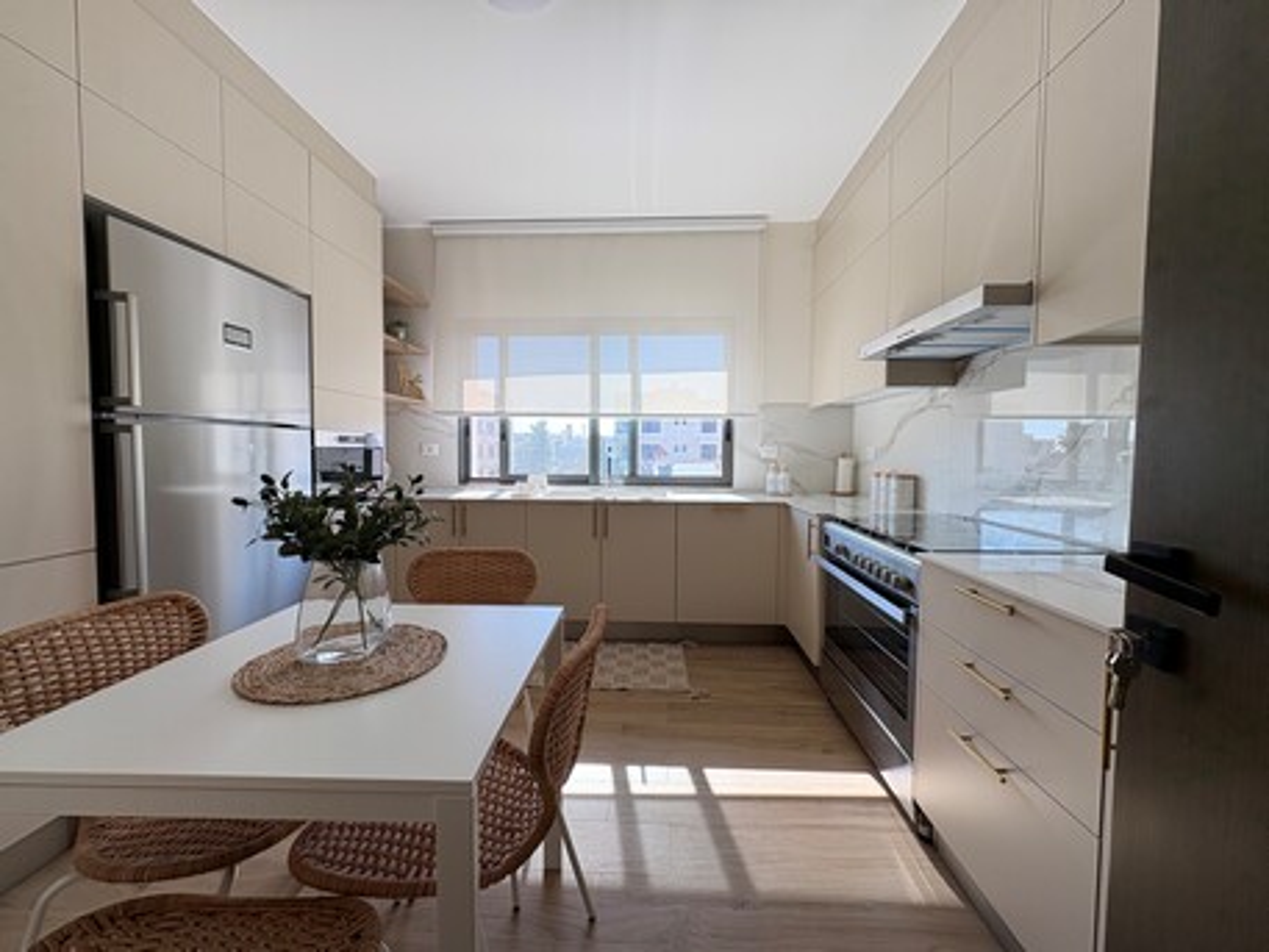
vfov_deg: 85.7
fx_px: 513
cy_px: 476
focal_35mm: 14
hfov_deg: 102.0
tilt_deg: -3.5
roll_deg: +0.3
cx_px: 634
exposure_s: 1/155
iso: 64
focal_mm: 2.22
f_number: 2.2
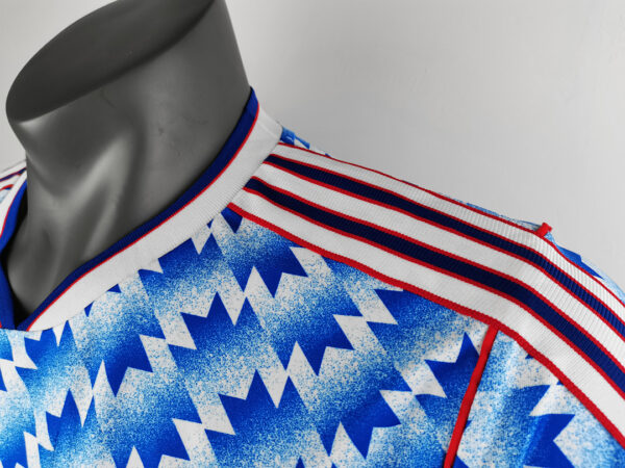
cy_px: 234
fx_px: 469
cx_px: 312
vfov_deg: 53.1
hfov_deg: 67.3
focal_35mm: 26
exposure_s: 1/100
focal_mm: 5.58
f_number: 1.8
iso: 125
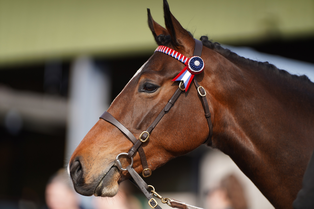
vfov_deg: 6.9
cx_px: 157
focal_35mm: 200
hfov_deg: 10.3
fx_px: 1744
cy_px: 104
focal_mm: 200
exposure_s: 1/2500
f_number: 2
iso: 125
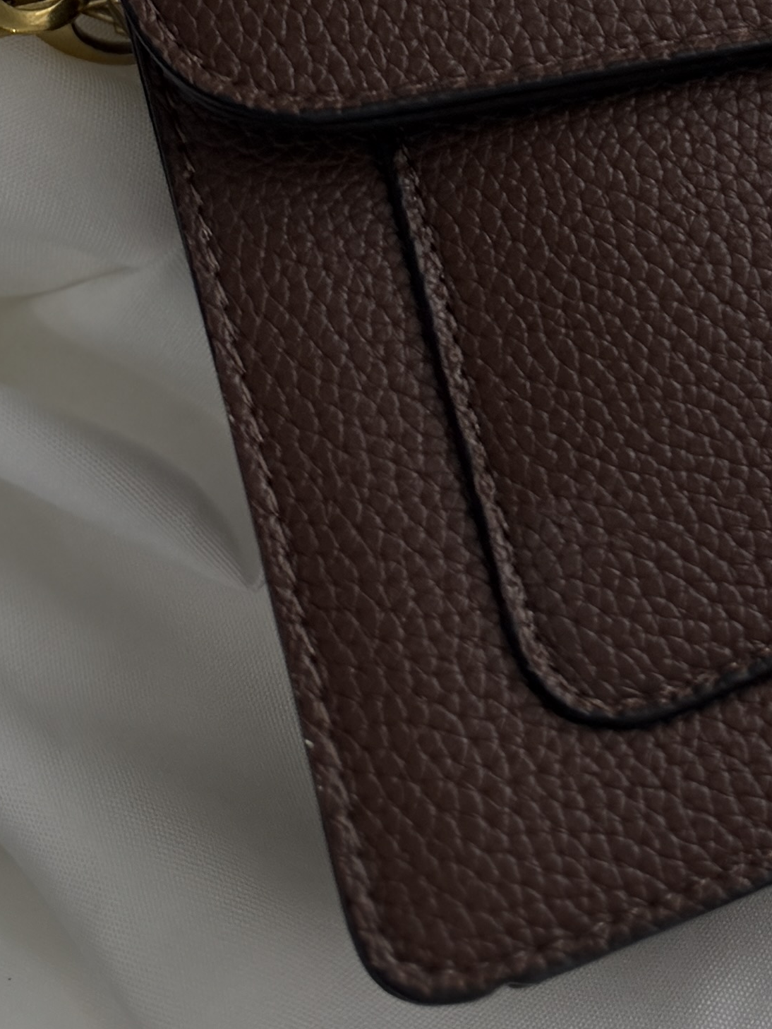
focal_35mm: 94
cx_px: 1042
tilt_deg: -64.4
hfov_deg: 14.9
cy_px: -450
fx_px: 2794
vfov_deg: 18.7
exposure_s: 1/612
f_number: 1.78
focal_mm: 6.76
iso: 80
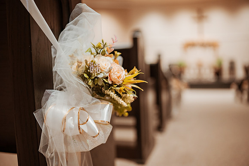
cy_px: 83
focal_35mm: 35
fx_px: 242
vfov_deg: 37.9
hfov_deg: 54.4
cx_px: 124
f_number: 1.8
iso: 1000
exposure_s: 1/400
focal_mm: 35
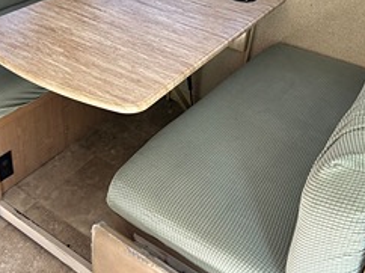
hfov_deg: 43.7
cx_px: 149
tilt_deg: -23.2
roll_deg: -1.8
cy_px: 72
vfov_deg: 33.0
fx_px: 453
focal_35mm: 43
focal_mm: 5.7
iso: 125
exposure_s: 1/60
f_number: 1.5
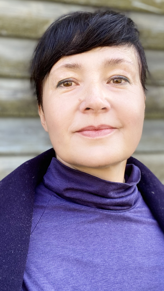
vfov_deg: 55.3
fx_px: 278
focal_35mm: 36
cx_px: 71
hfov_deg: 32.8
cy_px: 147
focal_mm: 2.71
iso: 25
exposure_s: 1/122
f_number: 2.2
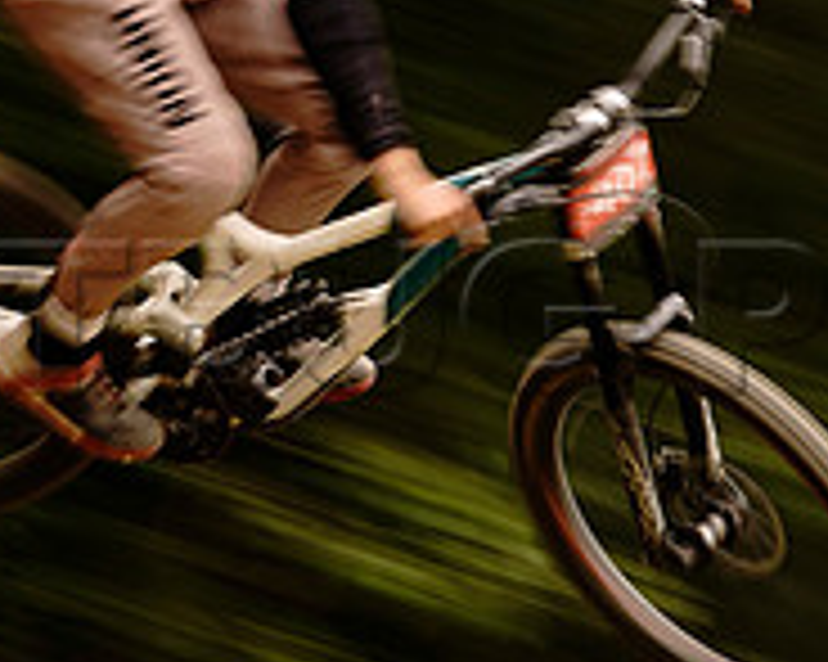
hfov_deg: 9.3
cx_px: 374
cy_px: 272
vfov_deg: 7.5
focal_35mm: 207
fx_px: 5070
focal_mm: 70
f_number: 10
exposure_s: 1/30
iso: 80
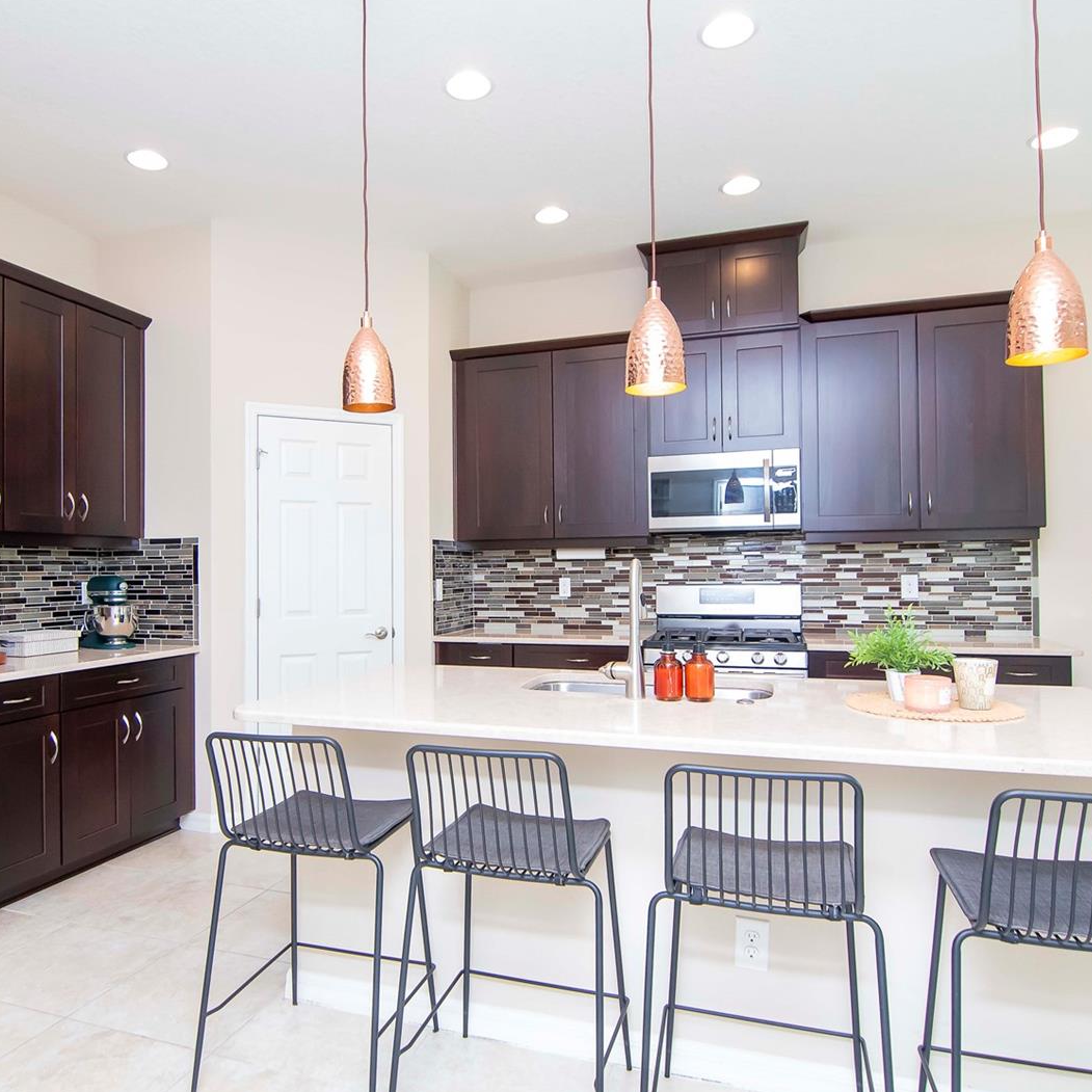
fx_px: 797
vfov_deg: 68.8
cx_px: 459
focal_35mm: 22
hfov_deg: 68.4
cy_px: 547
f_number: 4
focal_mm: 11.5
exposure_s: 1/160
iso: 1250
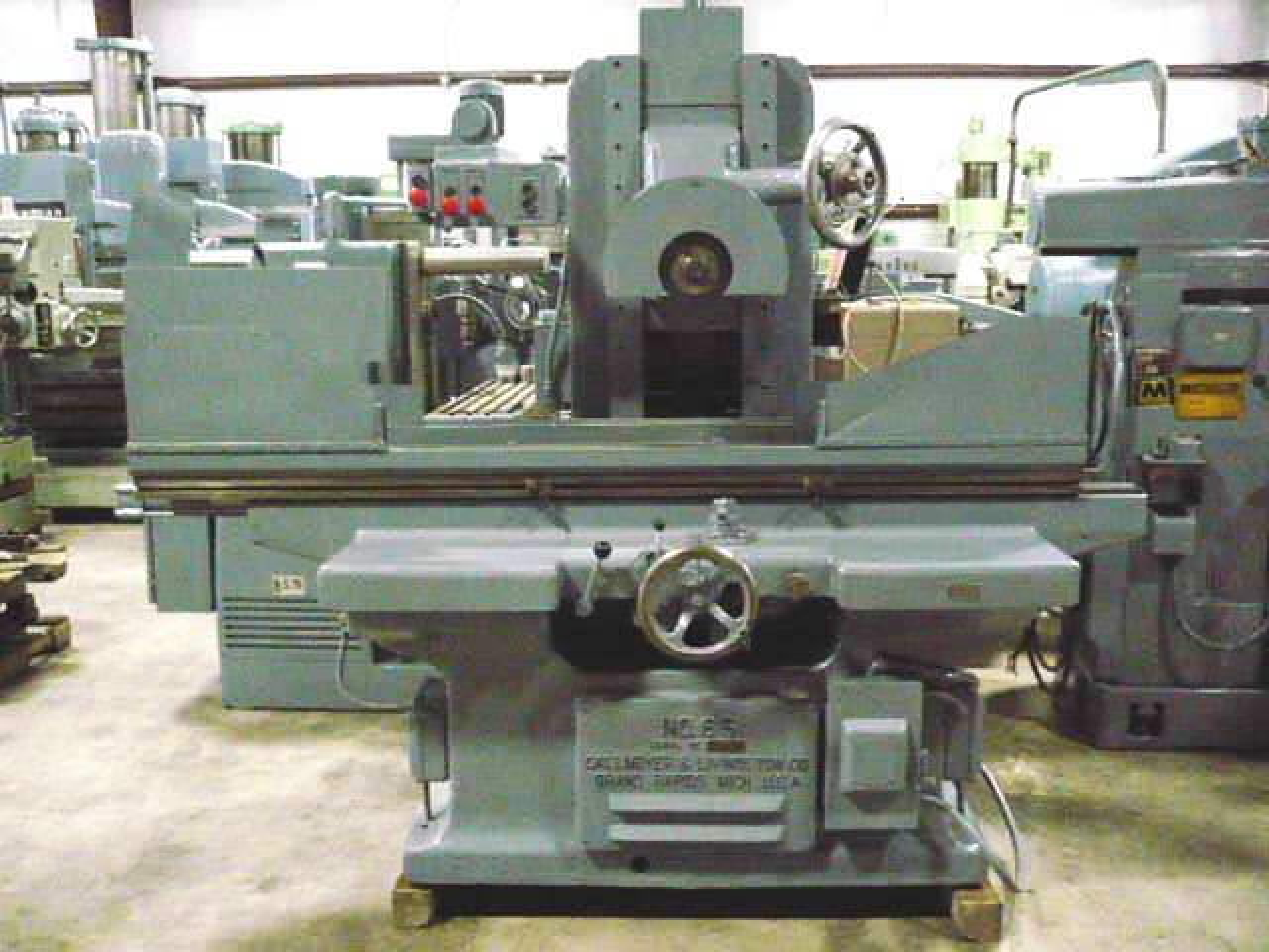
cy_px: 476
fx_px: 1283
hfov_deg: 52.6
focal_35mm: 35
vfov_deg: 40.7
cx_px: 634
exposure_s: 1/20
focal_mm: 5.8
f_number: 2.8
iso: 800
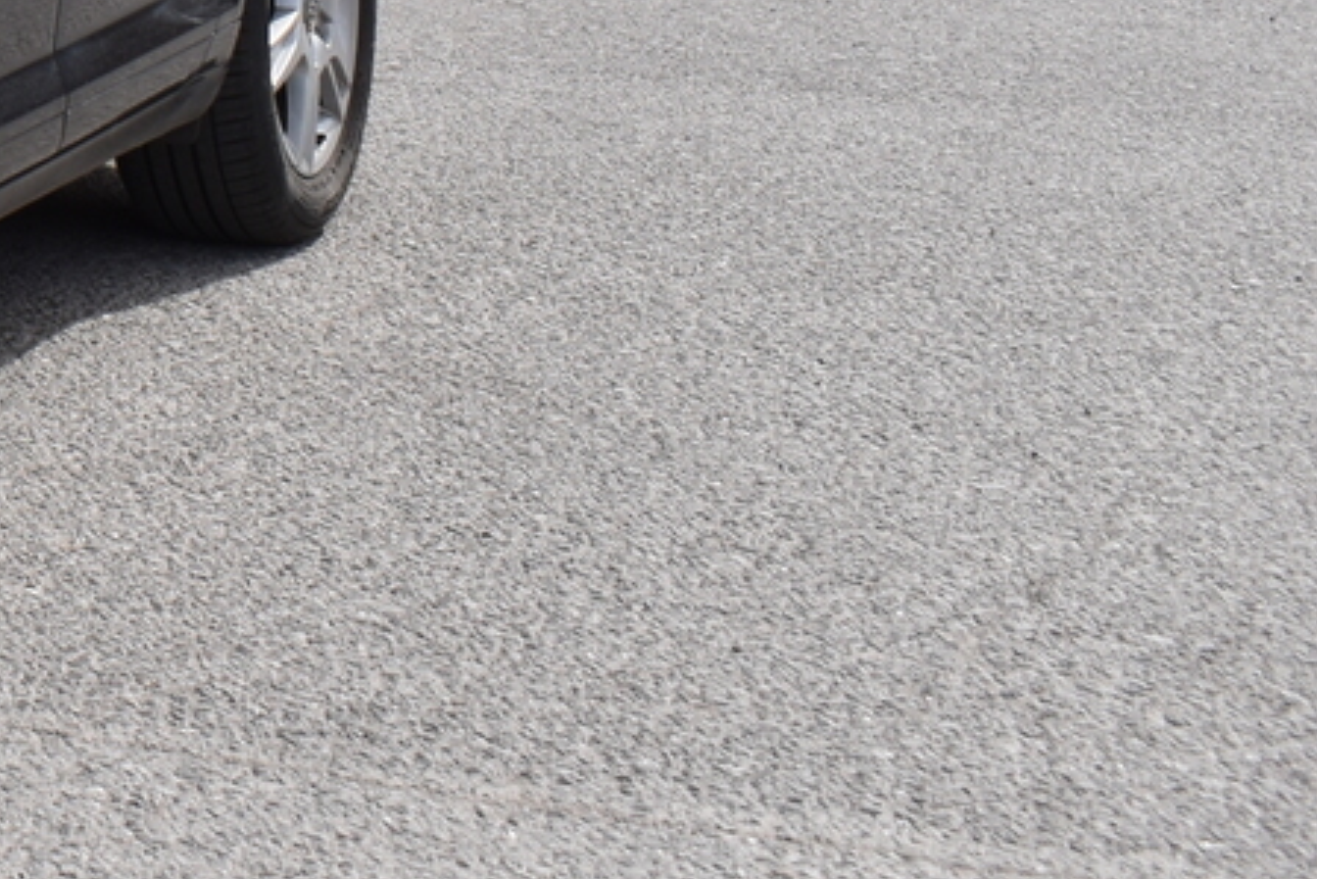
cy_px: -435
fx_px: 4567
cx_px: -1052
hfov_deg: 14.4
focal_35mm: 125
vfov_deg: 10.6
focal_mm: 23
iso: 200
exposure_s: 1/750
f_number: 8
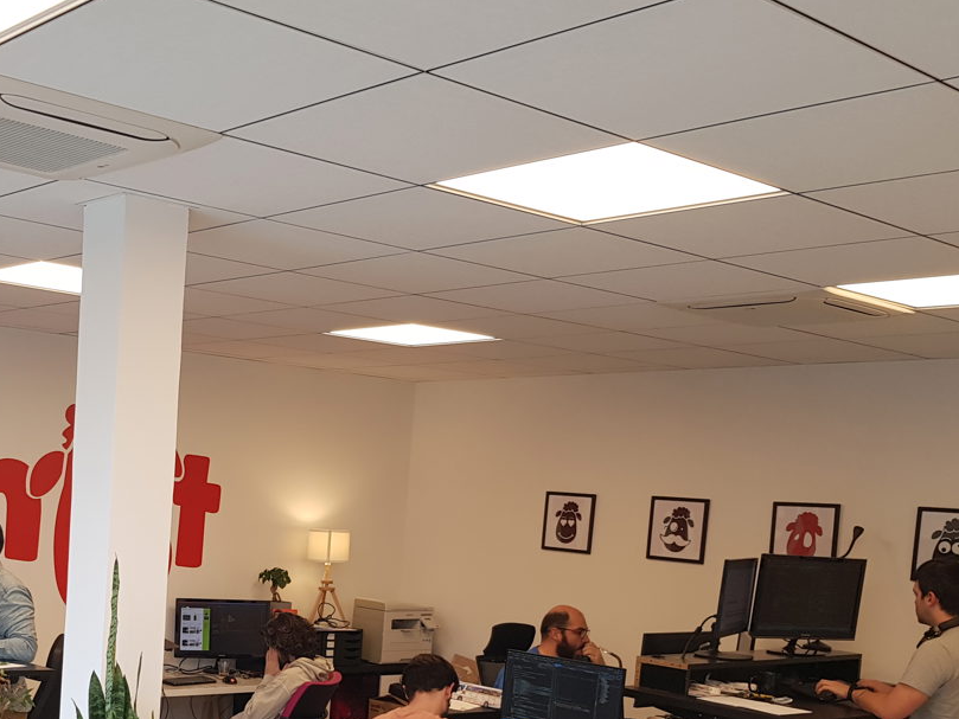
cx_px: 301
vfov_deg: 31.3
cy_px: 590
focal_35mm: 45
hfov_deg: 41.4
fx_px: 1247
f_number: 1.7
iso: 64
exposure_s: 1/100
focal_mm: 4.2
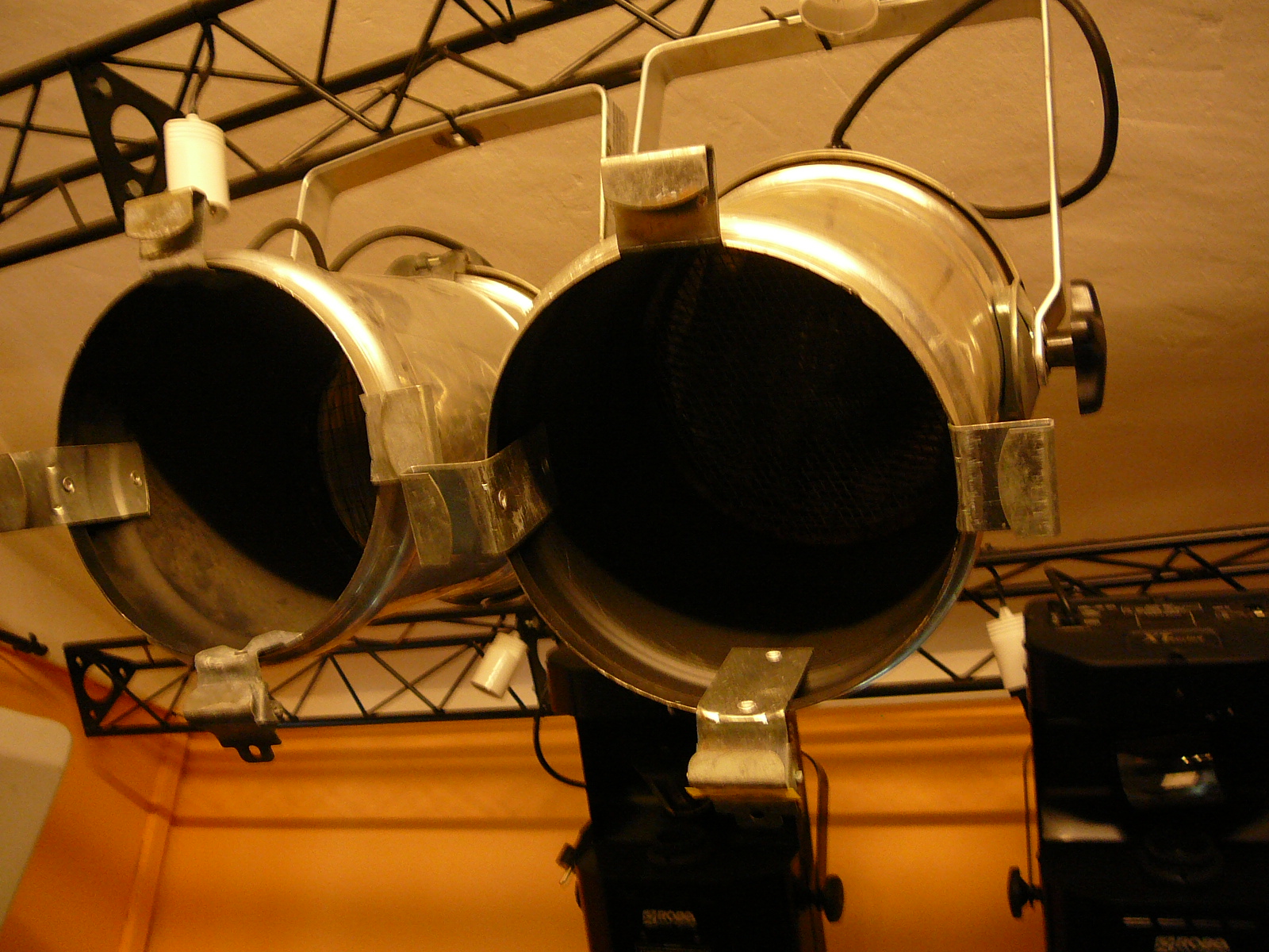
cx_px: 634
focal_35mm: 35
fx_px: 1283
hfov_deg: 52.6
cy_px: 476
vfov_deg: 40.7
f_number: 2.8
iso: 200
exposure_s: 1/8
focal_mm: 5.2
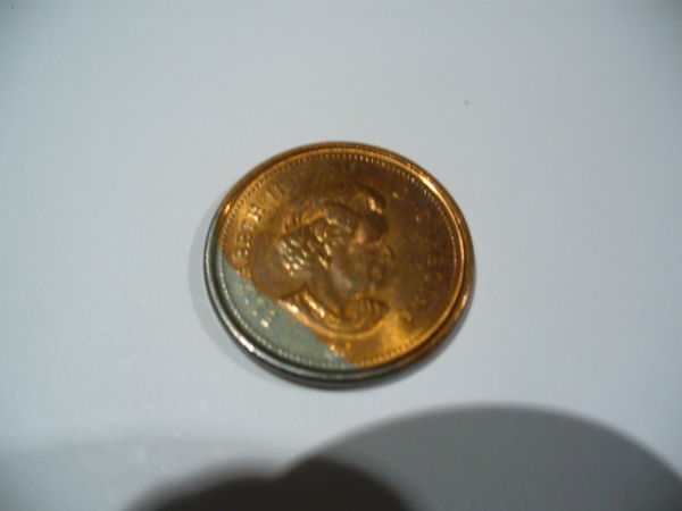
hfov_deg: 50.1
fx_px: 729
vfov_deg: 38.7
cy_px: 256
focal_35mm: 37
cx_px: 341
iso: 100
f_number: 2.8
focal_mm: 6.1
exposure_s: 1/20
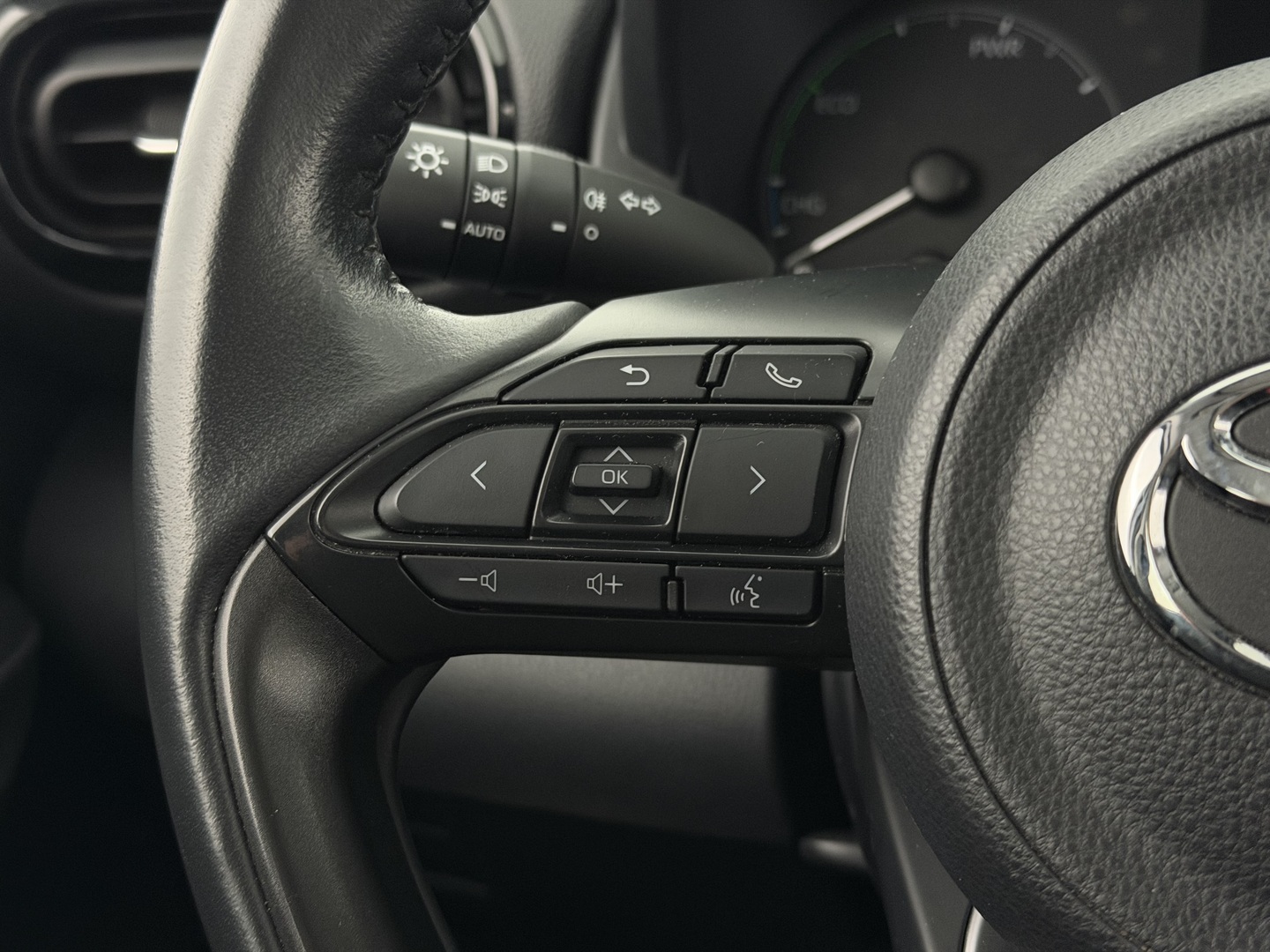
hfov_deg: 39.7
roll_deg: +2.0
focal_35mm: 48
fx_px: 1761
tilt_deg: -21.2
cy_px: 476
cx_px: 635
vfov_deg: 30.3
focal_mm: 6.76
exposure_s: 1/25
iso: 500
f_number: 1.78
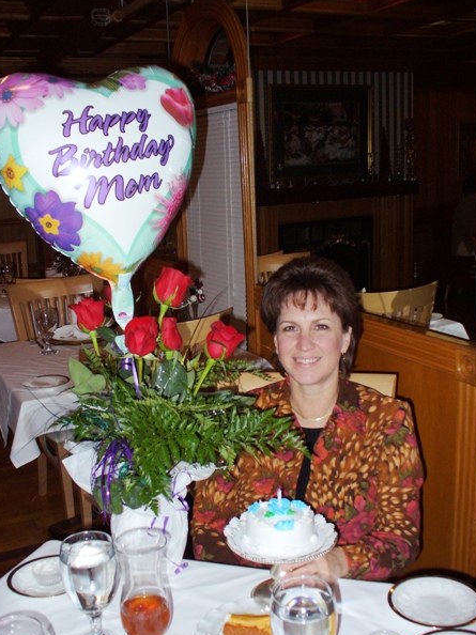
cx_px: 239
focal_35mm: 38
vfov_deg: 49.0
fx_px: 697
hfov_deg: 37.7
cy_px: 323
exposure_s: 1/60
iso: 100
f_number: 2.8
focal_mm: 6.1
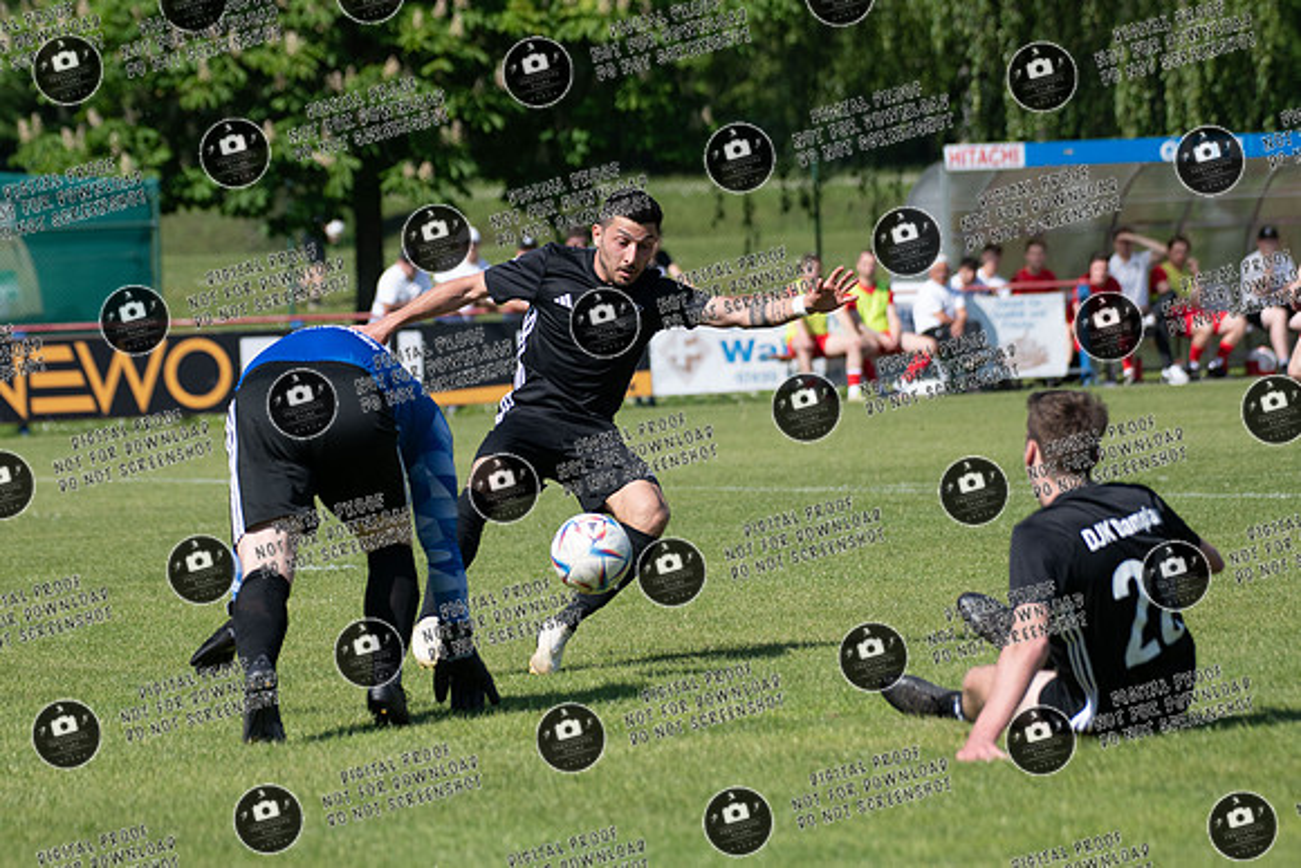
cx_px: 549
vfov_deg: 5.9
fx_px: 8413
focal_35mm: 233
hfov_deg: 8.8
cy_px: 363
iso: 360
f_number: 5.6
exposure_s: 1/1600
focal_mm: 200
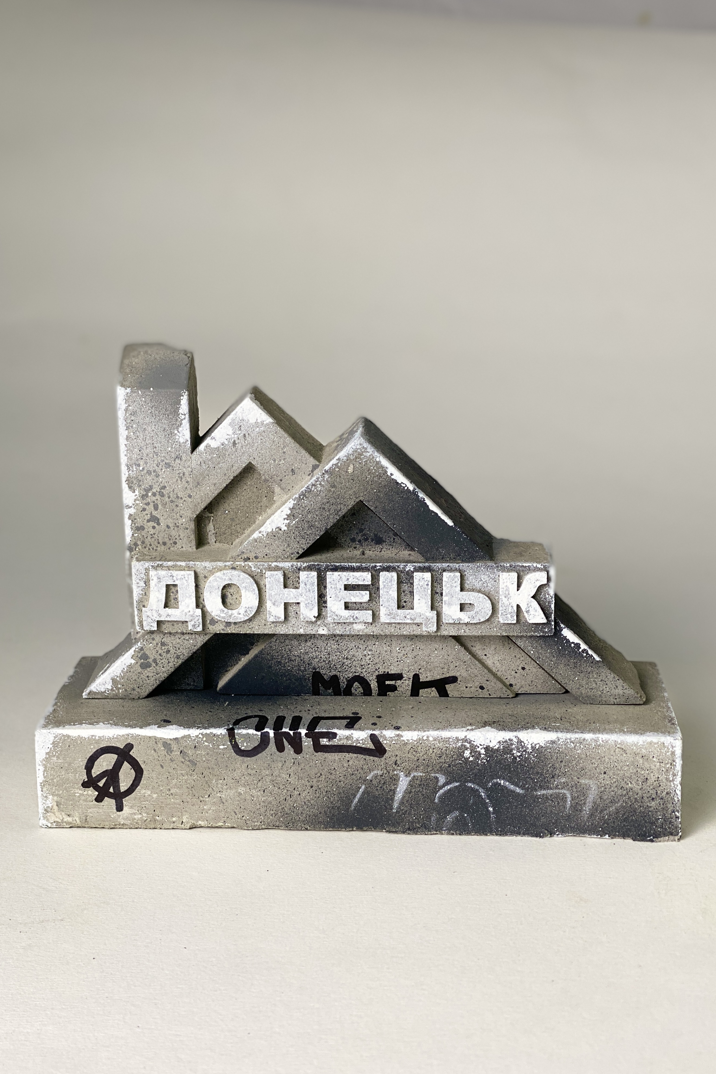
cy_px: 533
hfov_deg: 24.6
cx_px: 360
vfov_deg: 36.2
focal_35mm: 55
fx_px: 1641
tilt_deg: -14.6
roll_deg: -0.9
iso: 40
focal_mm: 6
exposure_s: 1/100
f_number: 2
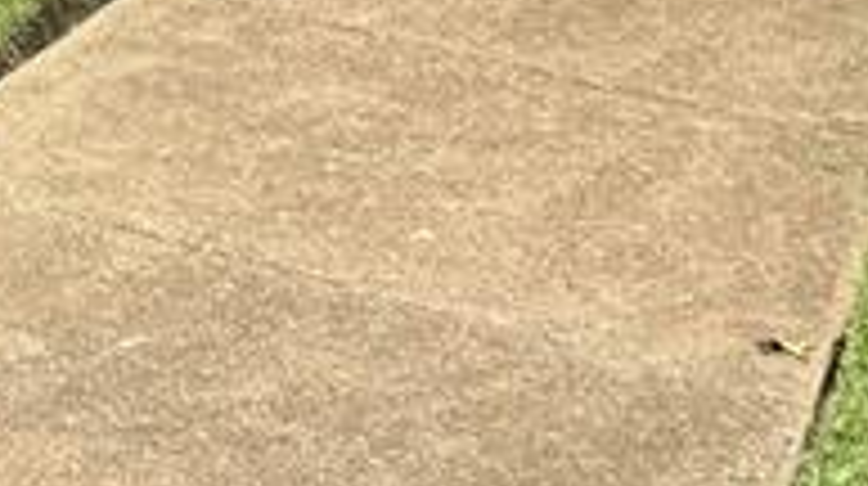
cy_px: -864
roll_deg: -0.2
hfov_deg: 11.8
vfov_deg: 7.8
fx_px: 3195
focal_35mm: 139
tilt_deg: -4.6
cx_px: -1358
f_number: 1.78
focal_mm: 6.76
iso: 80
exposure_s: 1/2801
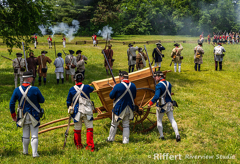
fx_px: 393
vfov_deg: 23.6
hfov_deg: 34.0
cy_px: 82
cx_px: 117
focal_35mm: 58
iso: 64
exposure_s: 1/160
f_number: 8
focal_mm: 56
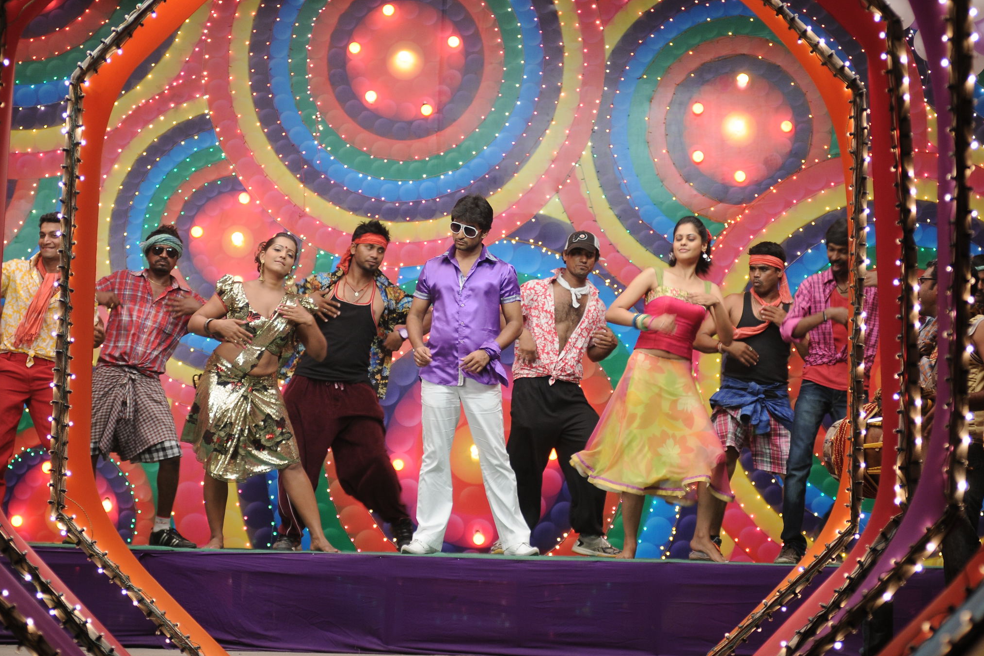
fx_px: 3553
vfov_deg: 10.5
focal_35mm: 130
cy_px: 329
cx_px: 489
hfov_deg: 15.8
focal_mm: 86
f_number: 2.8
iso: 400
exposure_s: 1/60
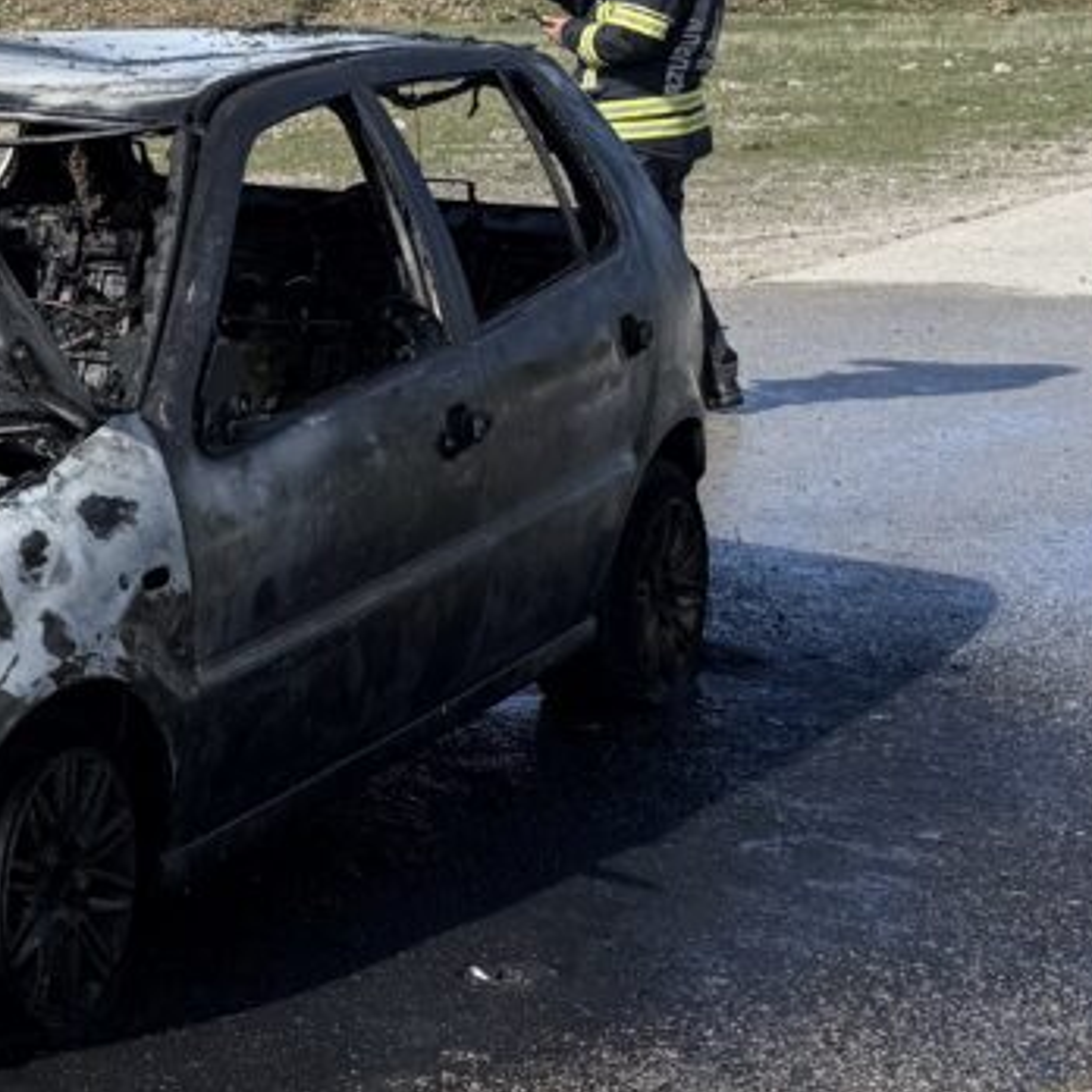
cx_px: -869
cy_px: 94
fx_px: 2784
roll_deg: -1.7
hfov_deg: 17.8
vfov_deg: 21.7
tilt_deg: -3.0
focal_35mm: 78
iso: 80
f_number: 1.78
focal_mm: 6.76
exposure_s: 1/3759
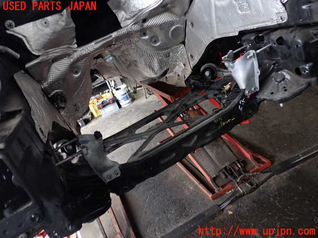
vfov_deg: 46.8
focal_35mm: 30
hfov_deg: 60.0
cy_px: 119
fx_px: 276
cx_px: 159
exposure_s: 1/30
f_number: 2.3
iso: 250
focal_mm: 5.4
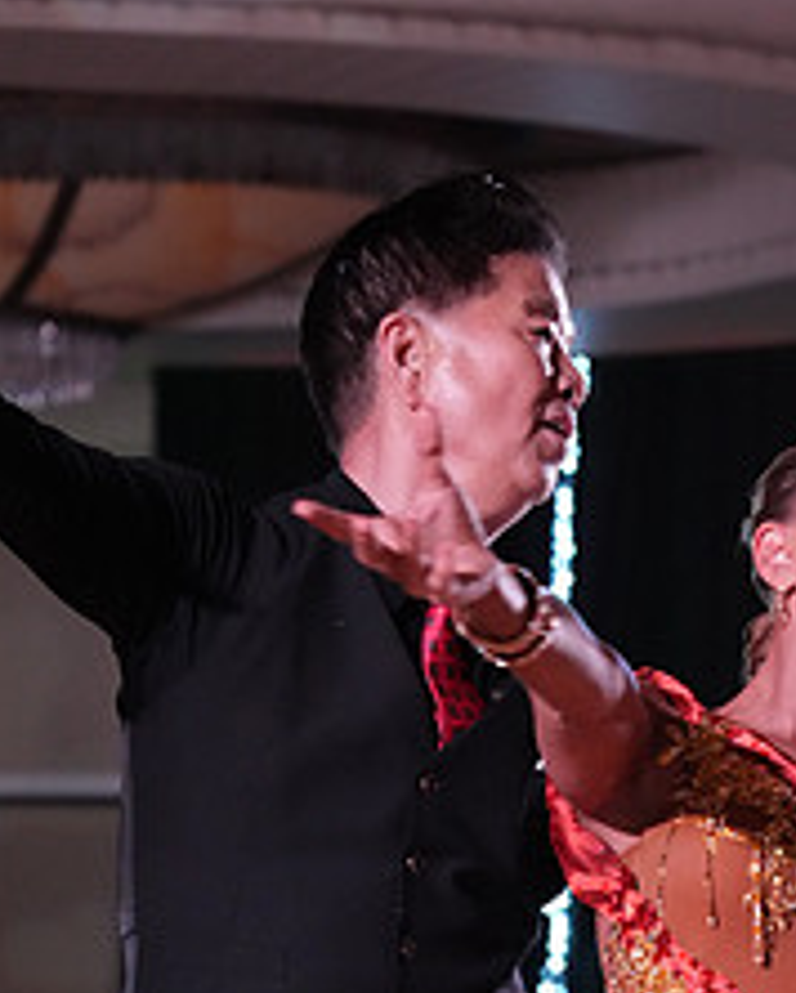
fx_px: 6705
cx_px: 709
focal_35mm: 228
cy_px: 1248
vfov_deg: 8.4
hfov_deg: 6.8
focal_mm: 93
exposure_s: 1/320
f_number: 5
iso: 5000
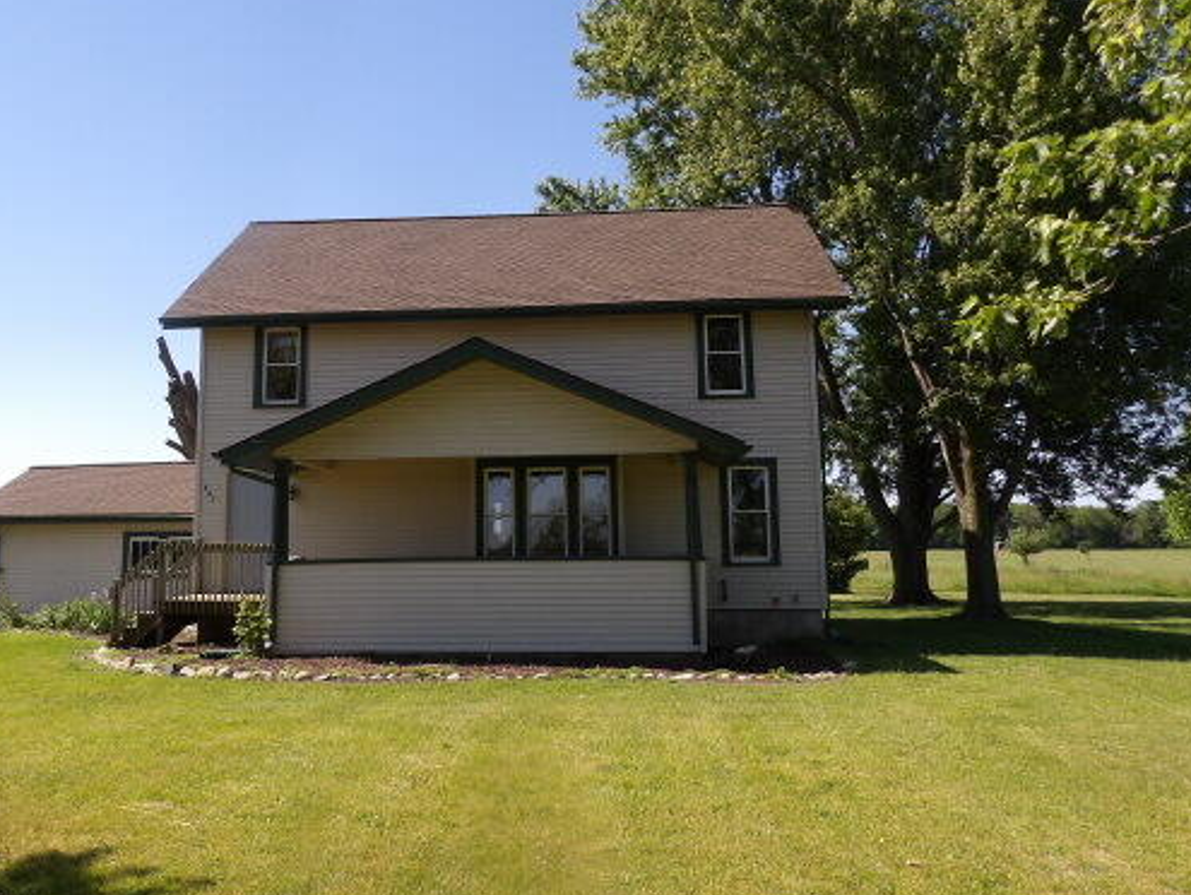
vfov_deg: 45.4
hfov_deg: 58.1
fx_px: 1067
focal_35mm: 31
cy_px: 390
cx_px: 512
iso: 100
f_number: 3.2
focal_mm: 4.3
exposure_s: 1/772
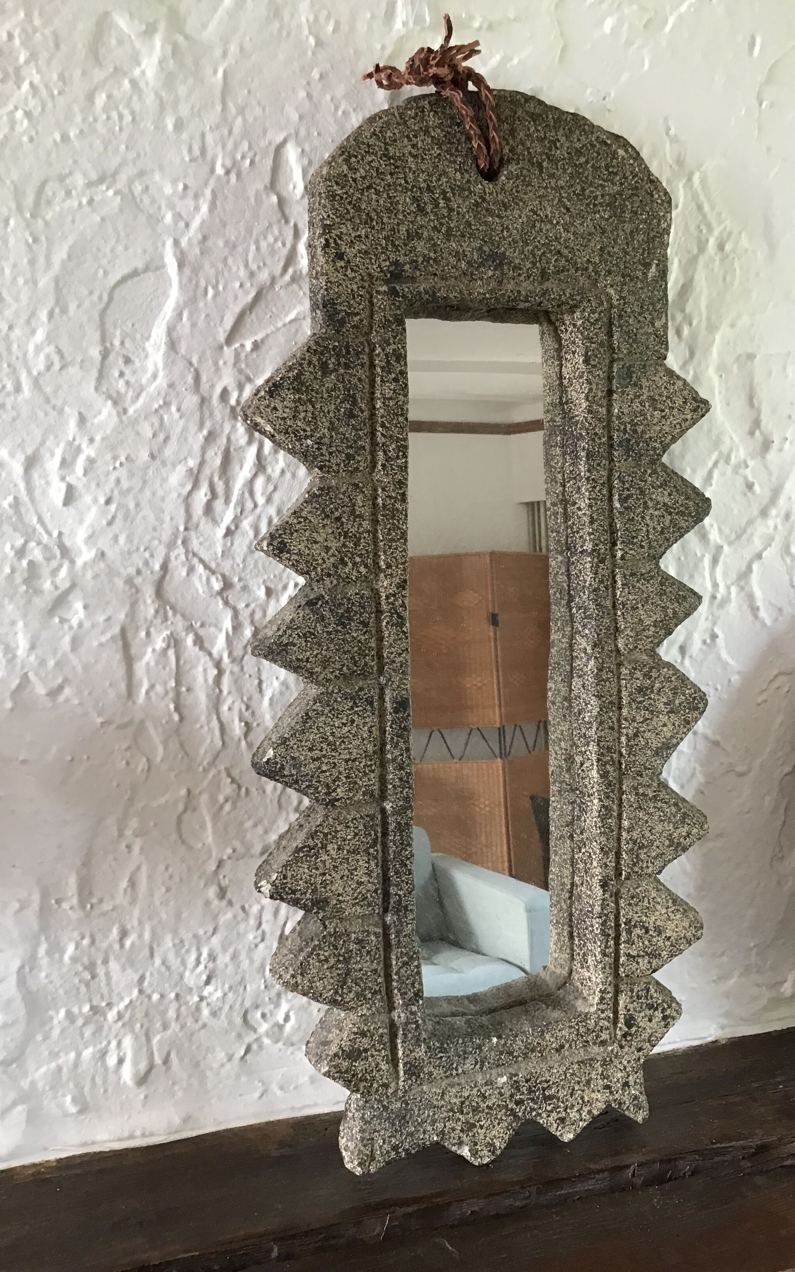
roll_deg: +0.0
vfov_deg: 58.1
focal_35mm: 33
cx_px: 460
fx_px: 1144
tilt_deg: -10.1
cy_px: 635
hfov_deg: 38.2
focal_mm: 3.3
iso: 80
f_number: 2.4
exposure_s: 1/33
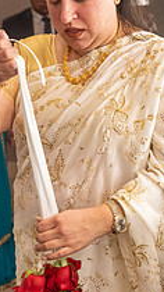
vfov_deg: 25.5
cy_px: 190
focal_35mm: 83
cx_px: 156
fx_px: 642
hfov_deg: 14.4
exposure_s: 1/160
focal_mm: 37
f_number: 4
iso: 3200
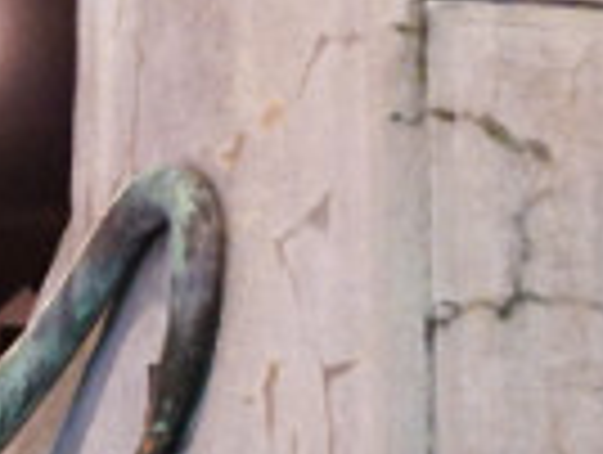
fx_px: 3002
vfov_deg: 8.4
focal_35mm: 172
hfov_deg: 11.4
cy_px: -252
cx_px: 540
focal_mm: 20
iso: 3200
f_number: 4
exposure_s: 1/10
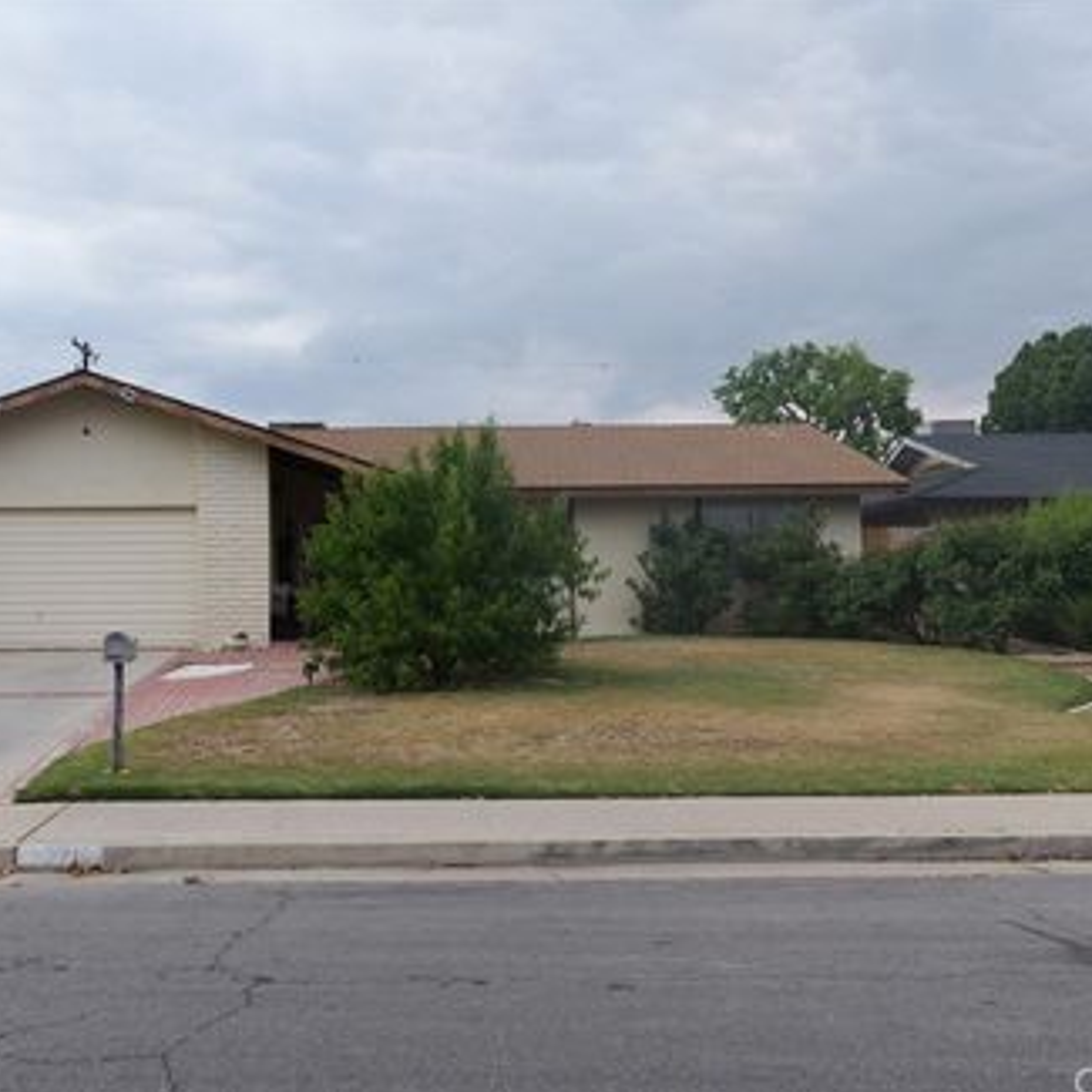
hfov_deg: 47.8
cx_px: 383
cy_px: 546
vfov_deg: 48.5
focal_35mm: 34
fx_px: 1213
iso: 100
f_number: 4.5
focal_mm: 26
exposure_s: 1/160
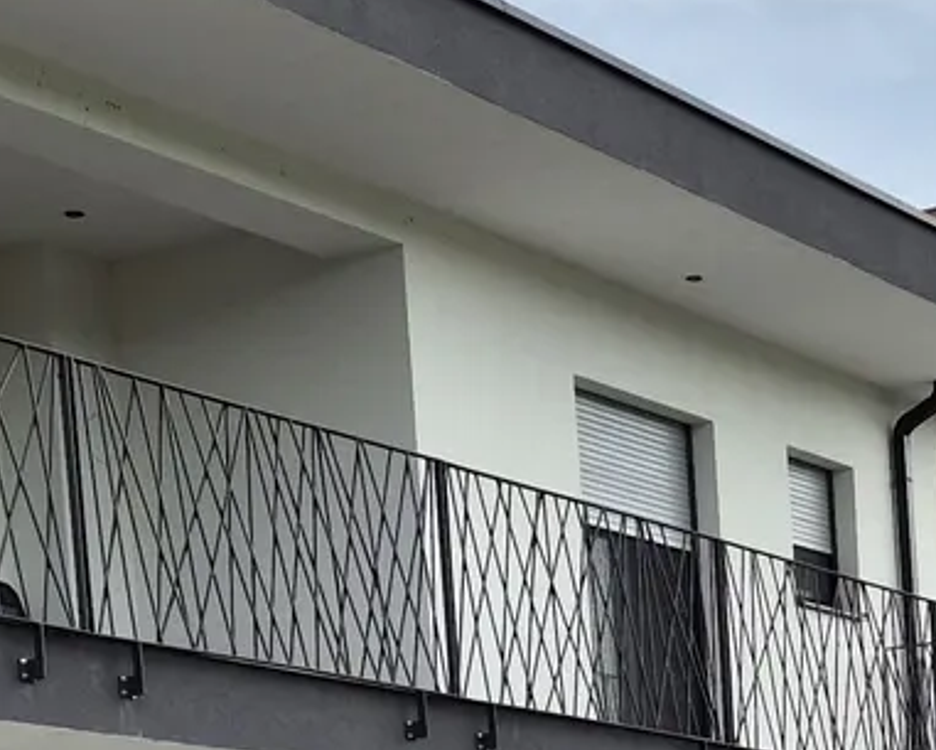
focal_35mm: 113
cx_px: 1091
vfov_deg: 12.6
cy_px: 1266
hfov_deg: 16.4
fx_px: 3131
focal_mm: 5.4
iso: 25
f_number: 1.8
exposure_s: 1/1600
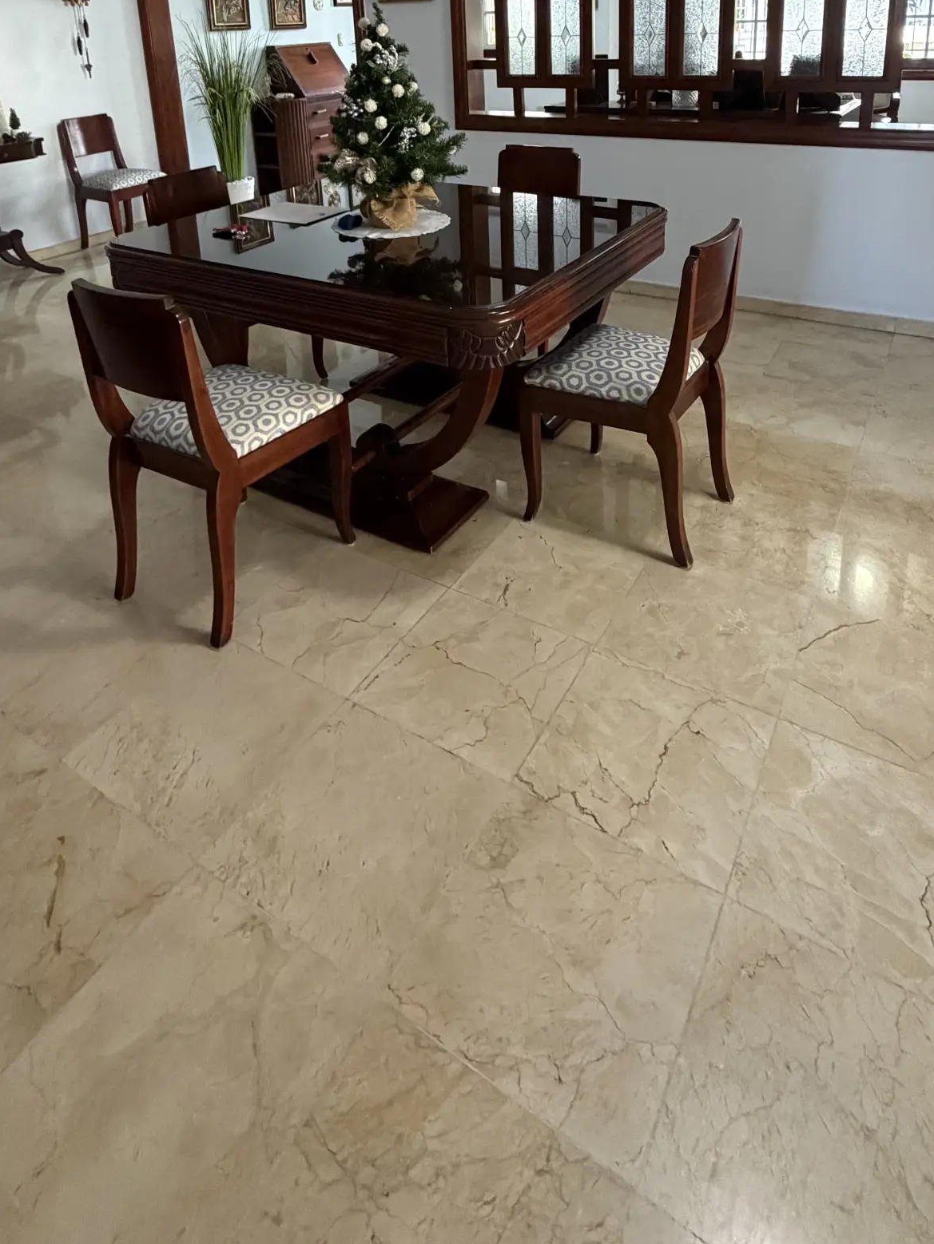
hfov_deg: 58.9
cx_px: 471
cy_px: 233
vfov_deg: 66.5
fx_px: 827
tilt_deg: -13.2
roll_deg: +2.7
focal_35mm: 23
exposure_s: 1/60
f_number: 2.2
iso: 400
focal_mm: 2.22
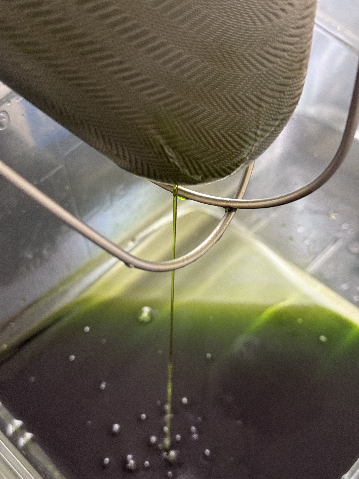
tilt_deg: -44.8
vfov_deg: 39.7
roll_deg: -1.2
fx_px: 664
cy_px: 240
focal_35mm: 48
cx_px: 180
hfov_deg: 30.3
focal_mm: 6.76
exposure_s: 1/43
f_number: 1.78
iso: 250
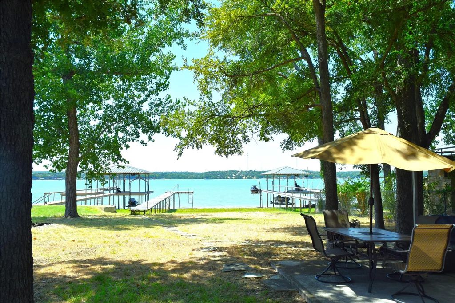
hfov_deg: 67.4
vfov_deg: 47.9
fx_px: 341
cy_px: 152
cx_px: 228
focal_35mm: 27
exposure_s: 1/320
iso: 200
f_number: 9
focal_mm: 18
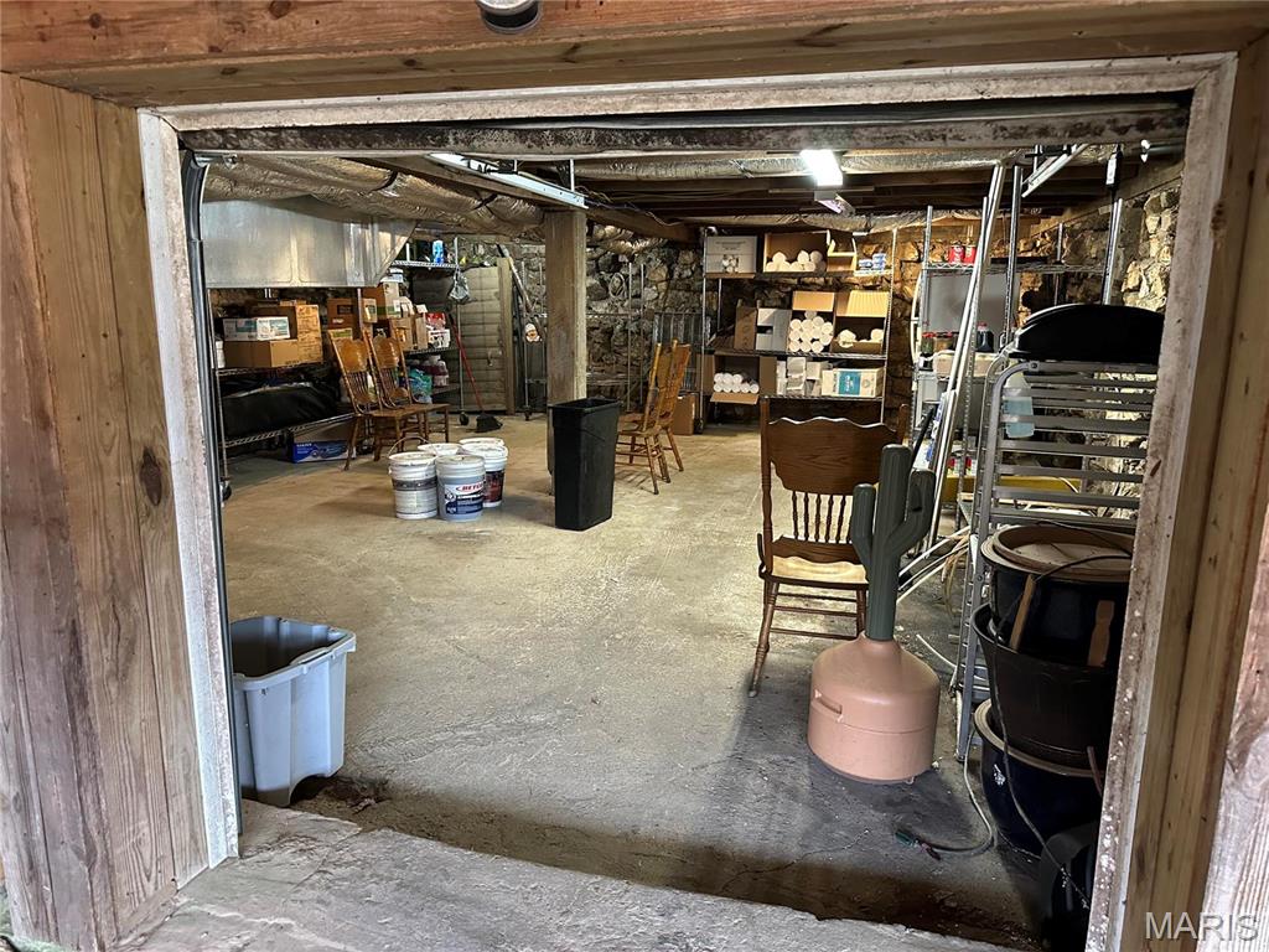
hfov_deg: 71.6
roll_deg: -0.8
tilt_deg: -11.2
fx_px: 880
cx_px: 634
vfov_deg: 56.8
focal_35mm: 24
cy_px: 476
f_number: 1.78
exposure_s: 1/60
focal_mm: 6.86
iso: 800
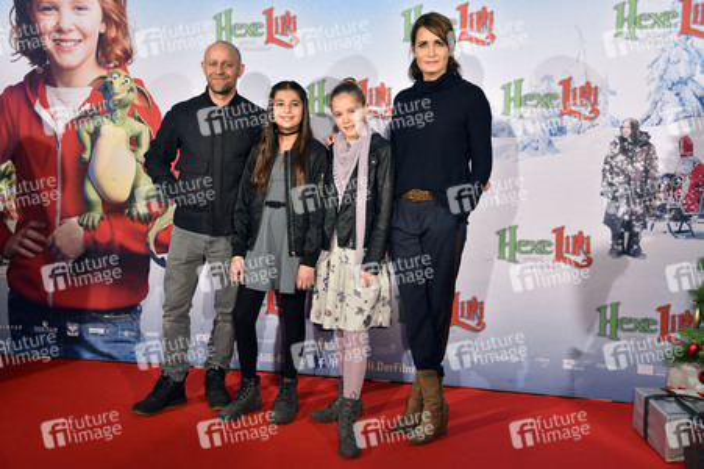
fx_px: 782
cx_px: 352
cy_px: 234
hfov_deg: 48.5
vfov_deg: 33.4
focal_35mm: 40
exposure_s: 1/160
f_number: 5.6
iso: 640
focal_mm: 40
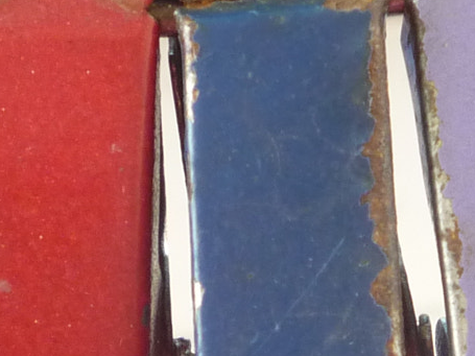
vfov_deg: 10.9
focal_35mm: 135
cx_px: 347
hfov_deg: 14.6
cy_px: 311
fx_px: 1852
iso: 200
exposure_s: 1/30
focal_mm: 5.2
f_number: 3.3
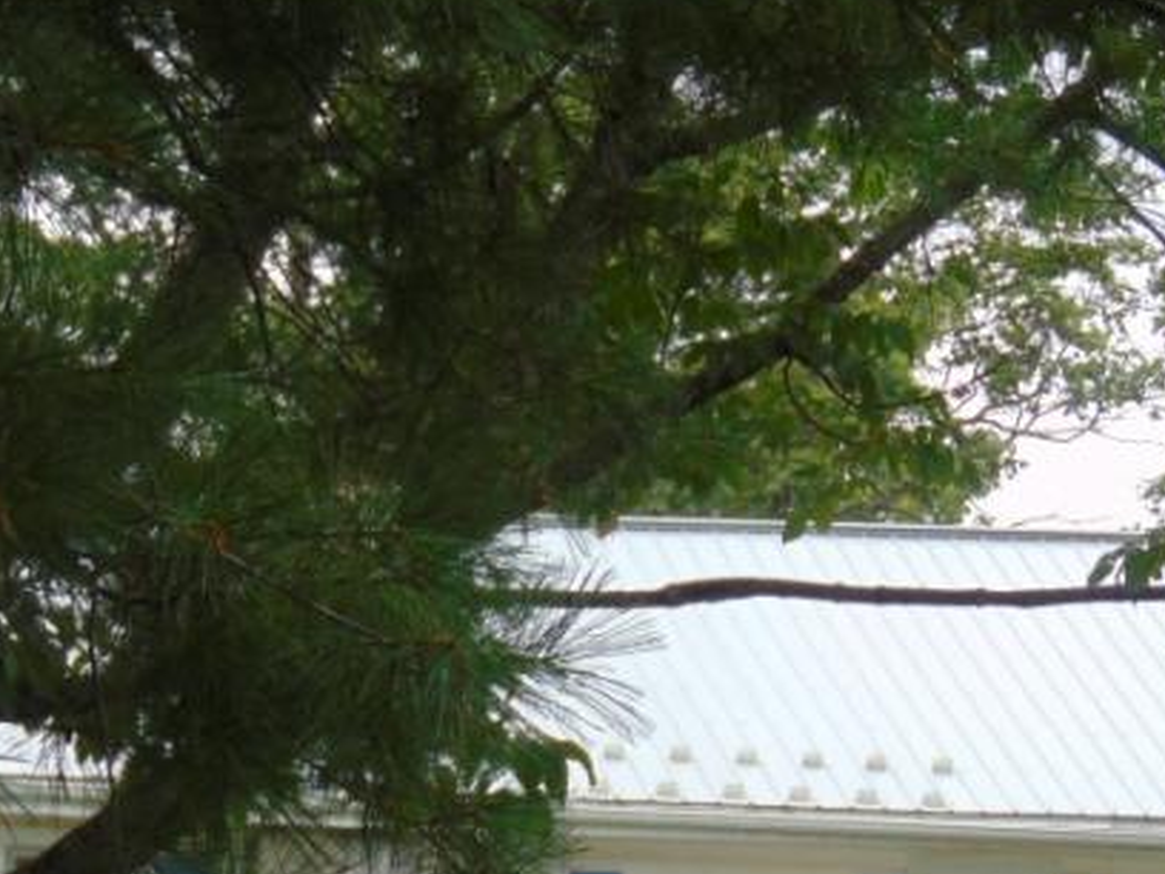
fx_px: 5991
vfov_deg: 8.3
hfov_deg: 11.1
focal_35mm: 178
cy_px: 828
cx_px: 565
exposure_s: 1/60
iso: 80
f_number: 3.7
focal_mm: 12.8
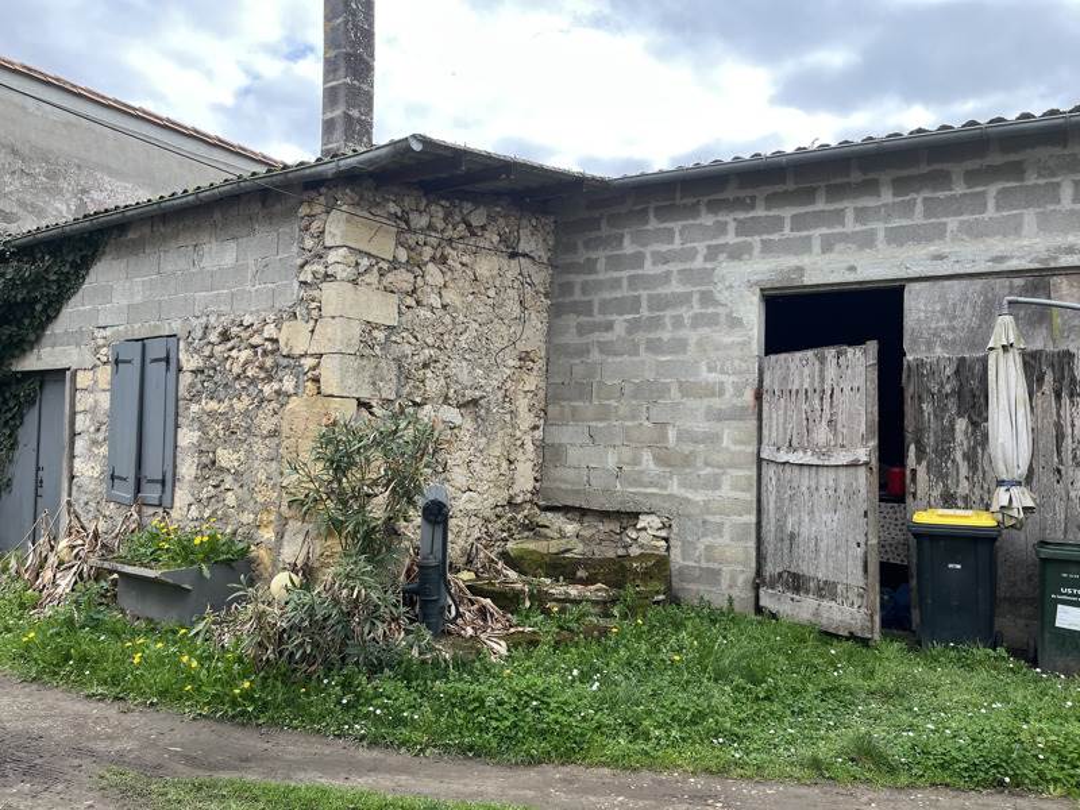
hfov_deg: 67.3
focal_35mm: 26
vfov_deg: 53.1
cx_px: 540
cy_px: 405
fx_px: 811
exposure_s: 1/672
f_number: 1.6
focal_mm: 5.1
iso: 50
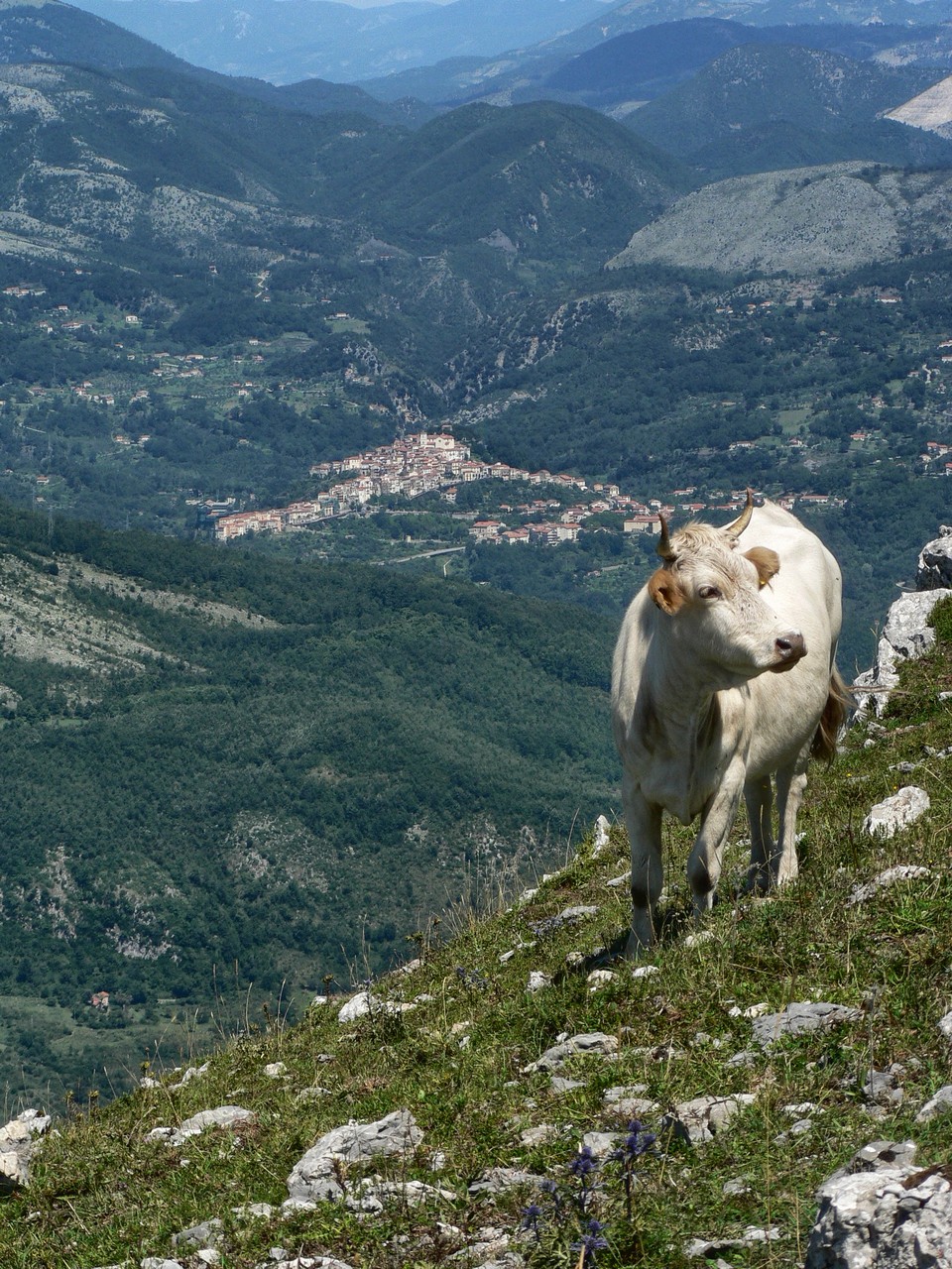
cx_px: 476
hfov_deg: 8.2
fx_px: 6674
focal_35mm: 182
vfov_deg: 10.9
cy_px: 634
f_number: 5
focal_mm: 30.4
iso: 80
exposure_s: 1/400
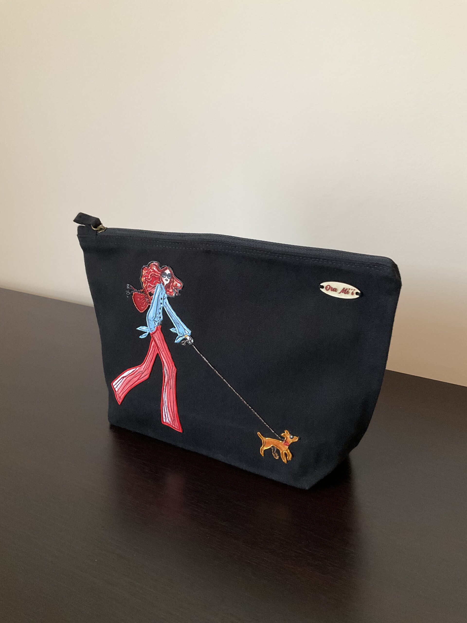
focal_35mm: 29
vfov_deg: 61.7
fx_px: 522
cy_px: 312
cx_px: 234
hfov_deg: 48.2
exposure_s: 1/33
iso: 250
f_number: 1.8
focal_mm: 3
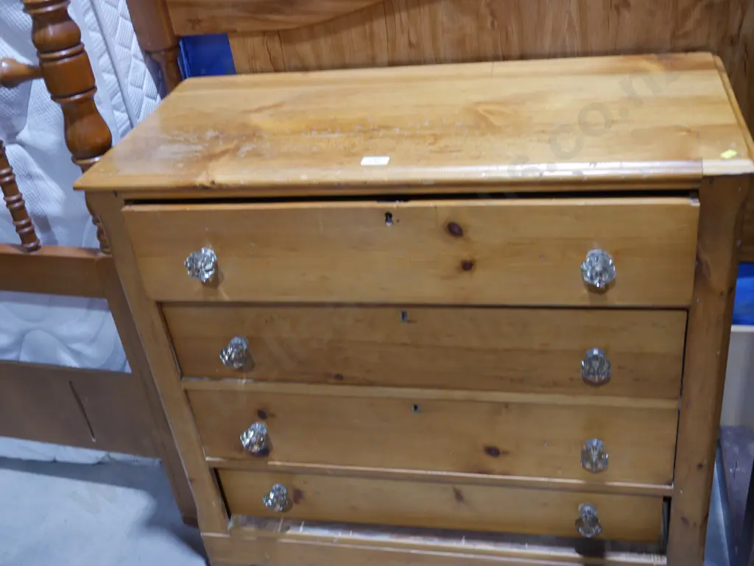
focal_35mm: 40
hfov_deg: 46.8
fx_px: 872
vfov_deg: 36.0
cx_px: 377
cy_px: 283
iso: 640
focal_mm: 20
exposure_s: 1/60
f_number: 4.5
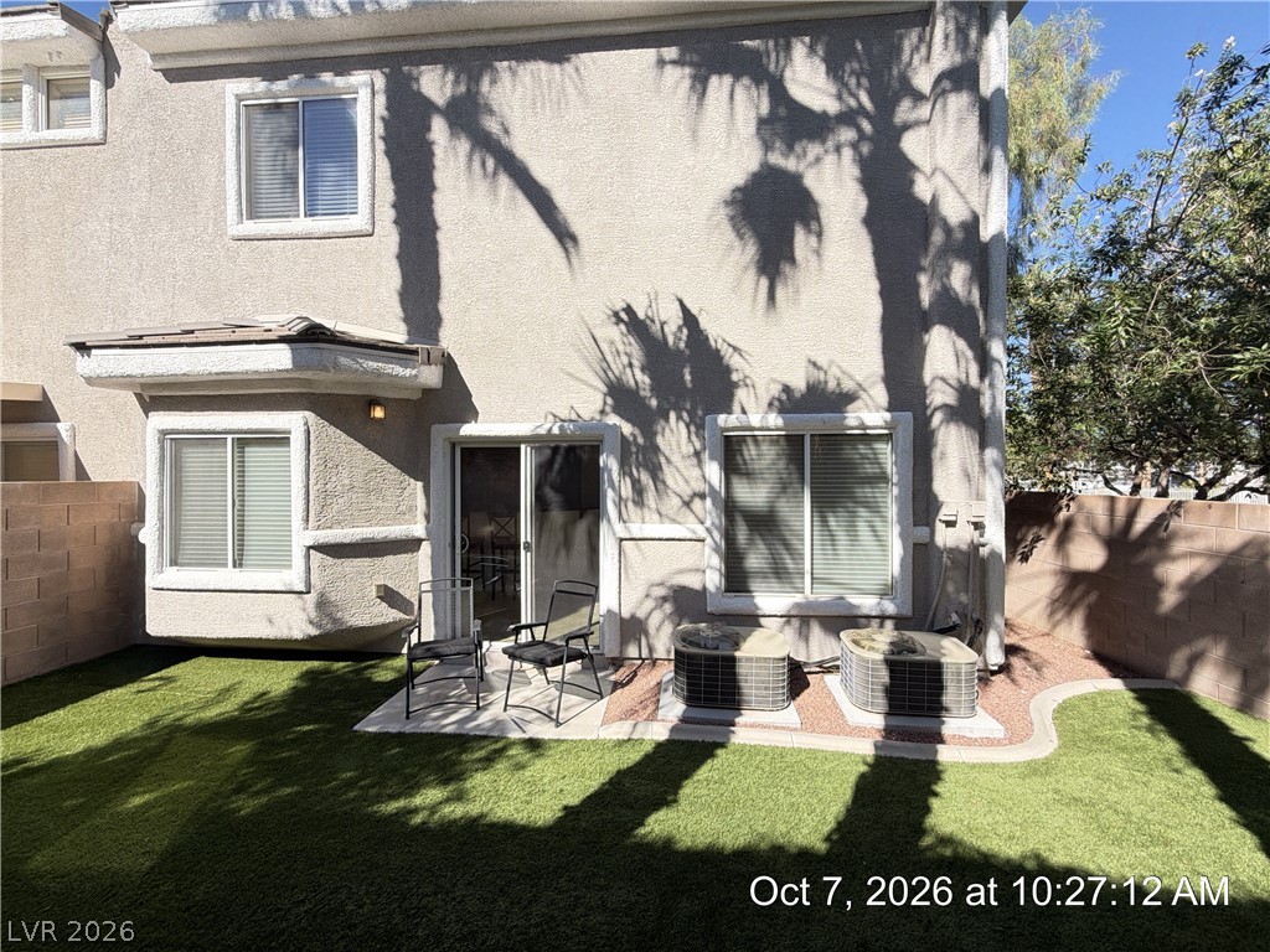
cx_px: 635
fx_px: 514
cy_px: 476
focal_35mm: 14
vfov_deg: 85.7
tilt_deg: -0.4
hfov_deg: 102.1
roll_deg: +0.0
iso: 40
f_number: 2.2
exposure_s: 1/596
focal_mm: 2.22
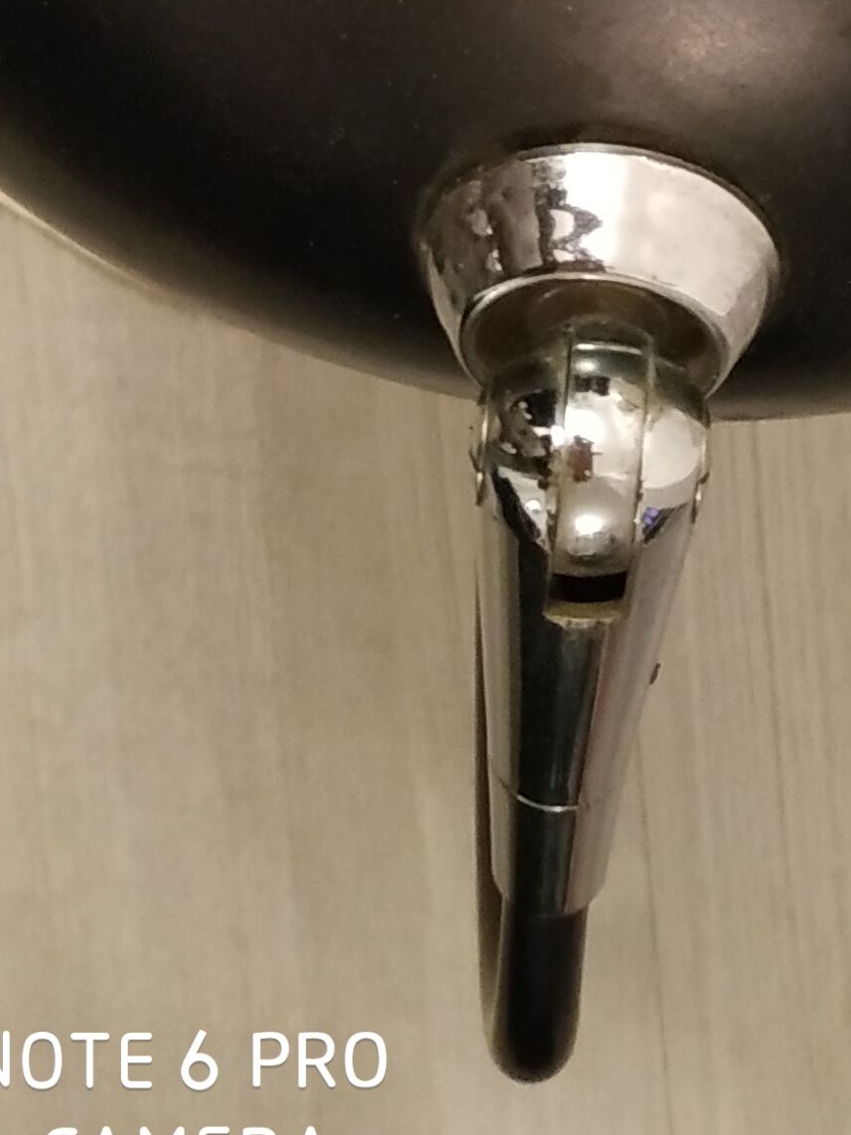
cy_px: -672
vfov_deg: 19.6
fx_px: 2754
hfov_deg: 17.4
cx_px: 735
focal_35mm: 84
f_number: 1.9
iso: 1000
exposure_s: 1/20
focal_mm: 3.94
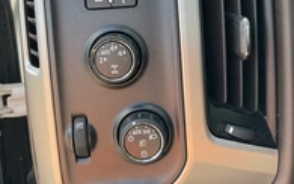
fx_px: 505
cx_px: 169
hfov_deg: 32.4
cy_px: 68
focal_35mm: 63
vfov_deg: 20.6
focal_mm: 3
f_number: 1.8
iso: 20
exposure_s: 1/122
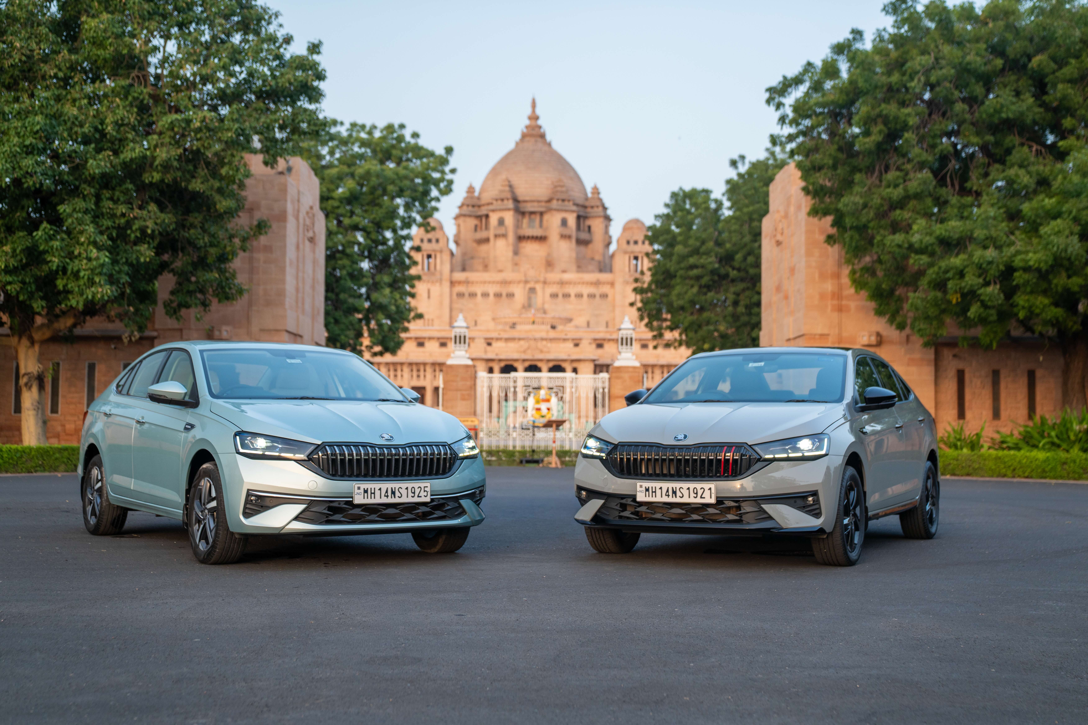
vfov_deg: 30.5
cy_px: 362
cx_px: 544
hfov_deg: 44.5
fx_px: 1330
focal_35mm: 44
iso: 400
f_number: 2.8
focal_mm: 44
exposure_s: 1/250
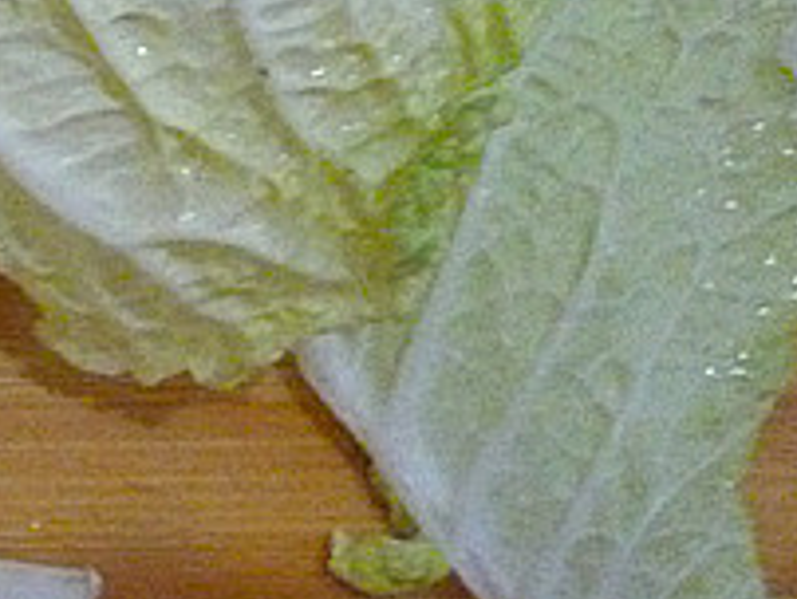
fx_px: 2282
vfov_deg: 14.8
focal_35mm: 99
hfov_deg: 16.7
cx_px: -612
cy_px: 579
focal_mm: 4.4
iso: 800
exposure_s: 1/50
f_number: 2.8
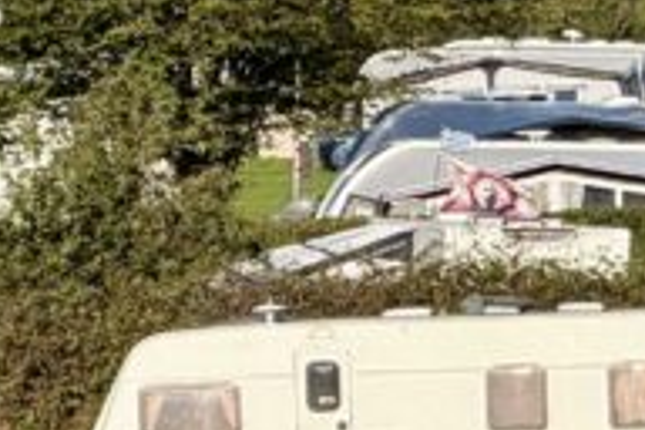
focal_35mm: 664
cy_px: 343
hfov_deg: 3.1
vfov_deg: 2.1
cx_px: 521
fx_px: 11896
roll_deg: -0.7
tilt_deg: -1.4
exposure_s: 1/1513
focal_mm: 15.66
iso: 50
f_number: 2.8
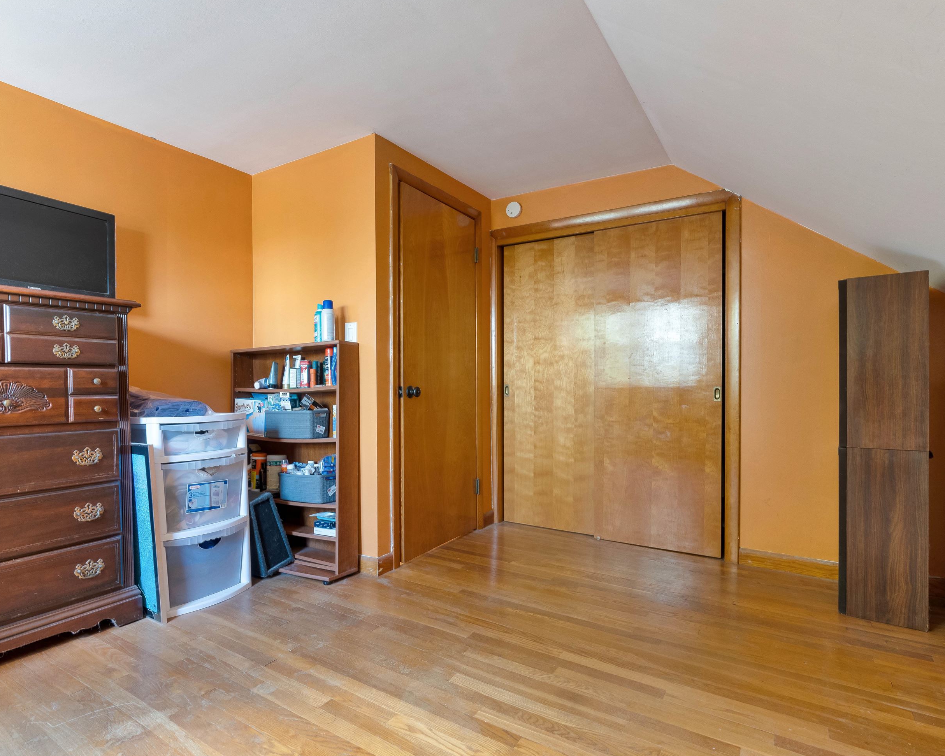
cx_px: 412
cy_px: 375
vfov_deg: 70.9
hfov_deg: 82.9
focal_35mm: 19
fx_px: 531
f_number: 8
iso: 800
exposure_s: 1/4
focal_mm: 16
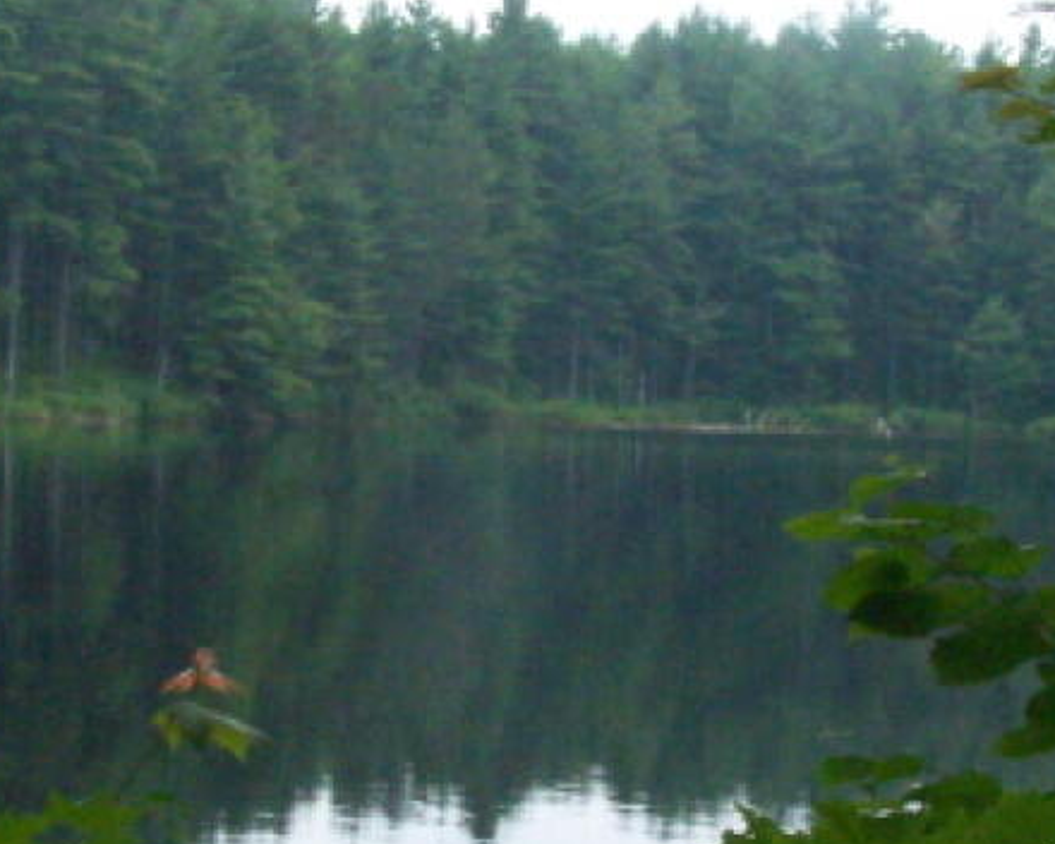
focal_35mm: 115
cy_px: 557
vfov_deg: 13.4
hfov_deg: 16.7
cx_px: 504
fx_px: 3591
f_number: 5.6
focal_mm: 6.3
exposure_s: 1/640
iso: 400
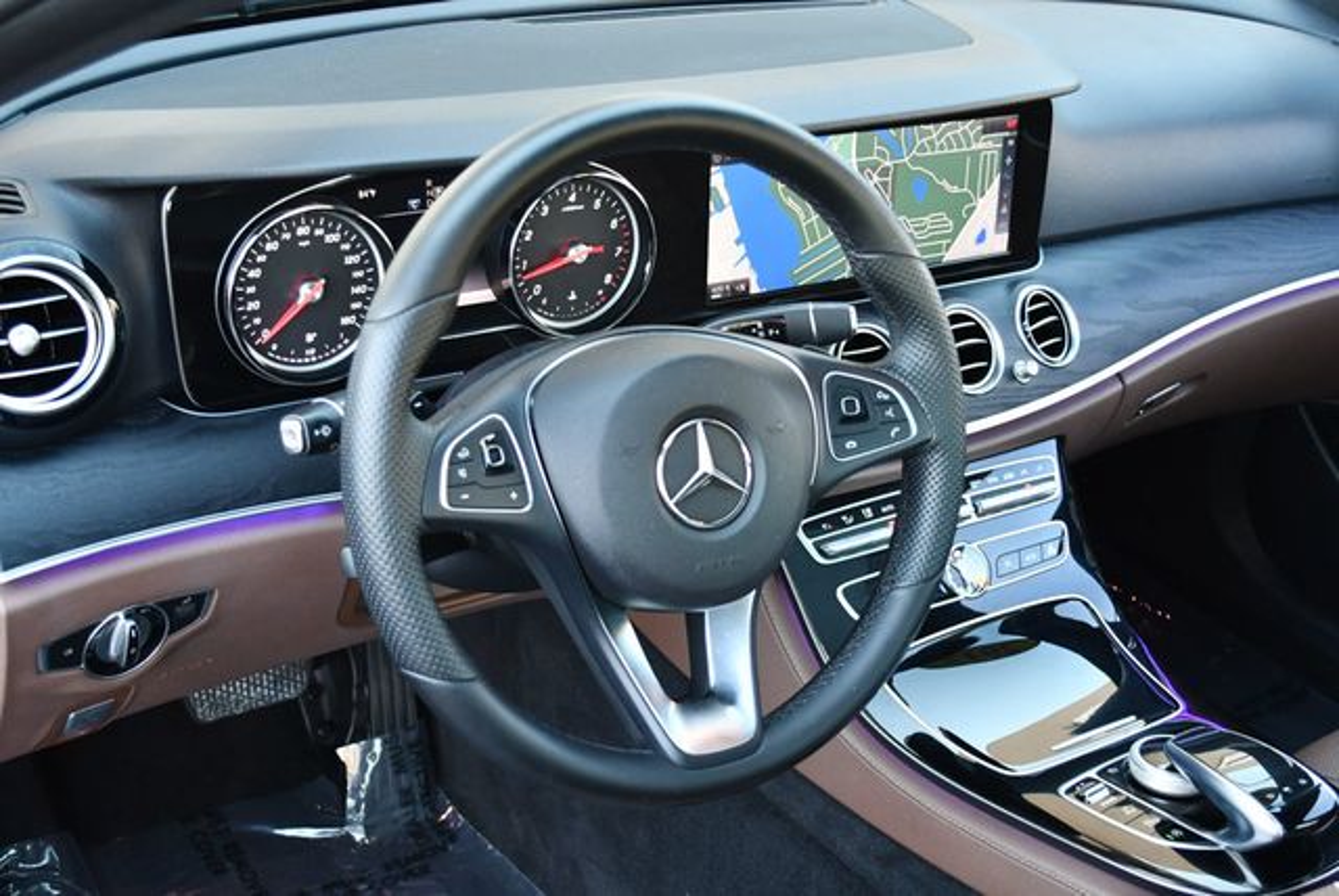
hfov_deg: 41.1
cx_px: 670
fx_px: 1787
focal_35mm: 48
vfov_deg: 28.1
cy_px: 448
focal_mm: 24
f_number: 4
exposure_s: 1/125
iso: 1100
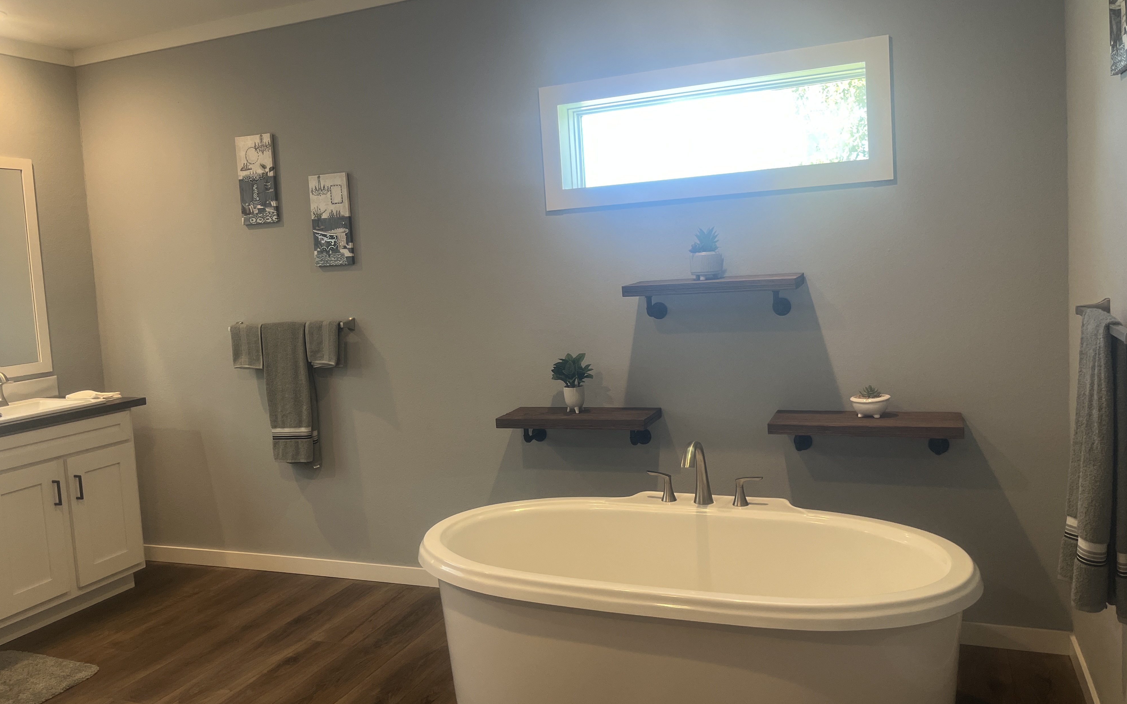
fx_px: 860
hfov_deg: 66.5
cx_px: 562
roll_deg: +4.6
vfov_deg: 44.5
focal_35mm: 28
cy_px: 341
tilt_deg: -3.7
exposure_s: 1/120
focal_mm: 5.1
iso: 125
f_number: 1.6
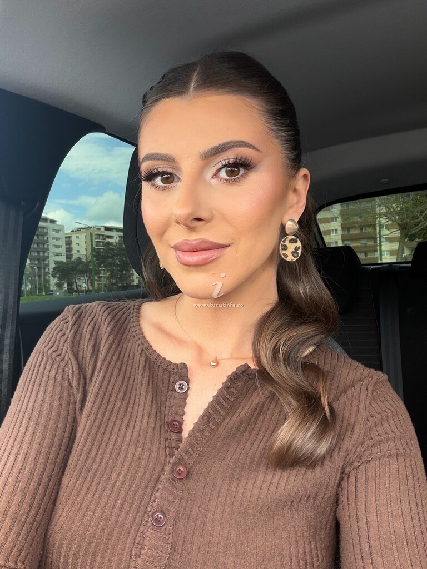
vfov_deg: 60.0
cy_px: 284
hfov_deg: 46.8
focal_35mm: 30
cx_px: 214
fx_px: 493
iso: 25
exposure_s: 1/121
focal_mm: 2.71
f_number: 1.9
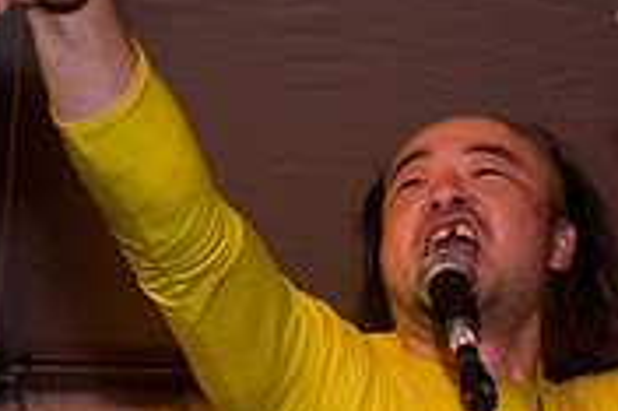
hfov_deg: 20.5
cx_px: 460
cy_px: 350
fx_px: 1698
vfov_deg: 13.7
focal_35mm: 99
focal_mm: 20
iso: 800
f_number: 2.8
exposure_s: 1/30
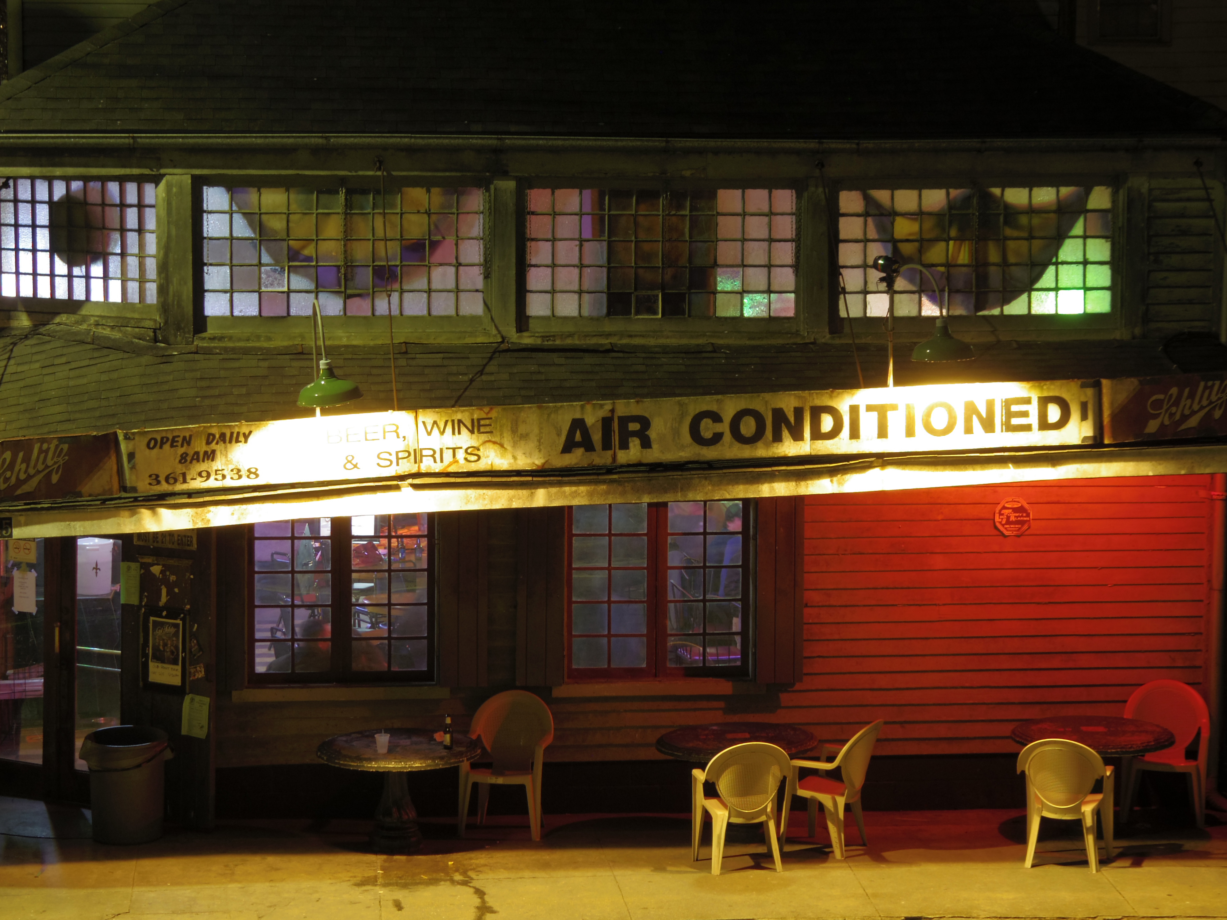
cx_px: 614
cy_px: 460
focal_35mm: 114
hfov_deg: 17.3
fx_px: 4041
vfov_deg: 13.0
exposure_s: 6
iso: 125
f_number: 4.5
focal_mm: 20.6
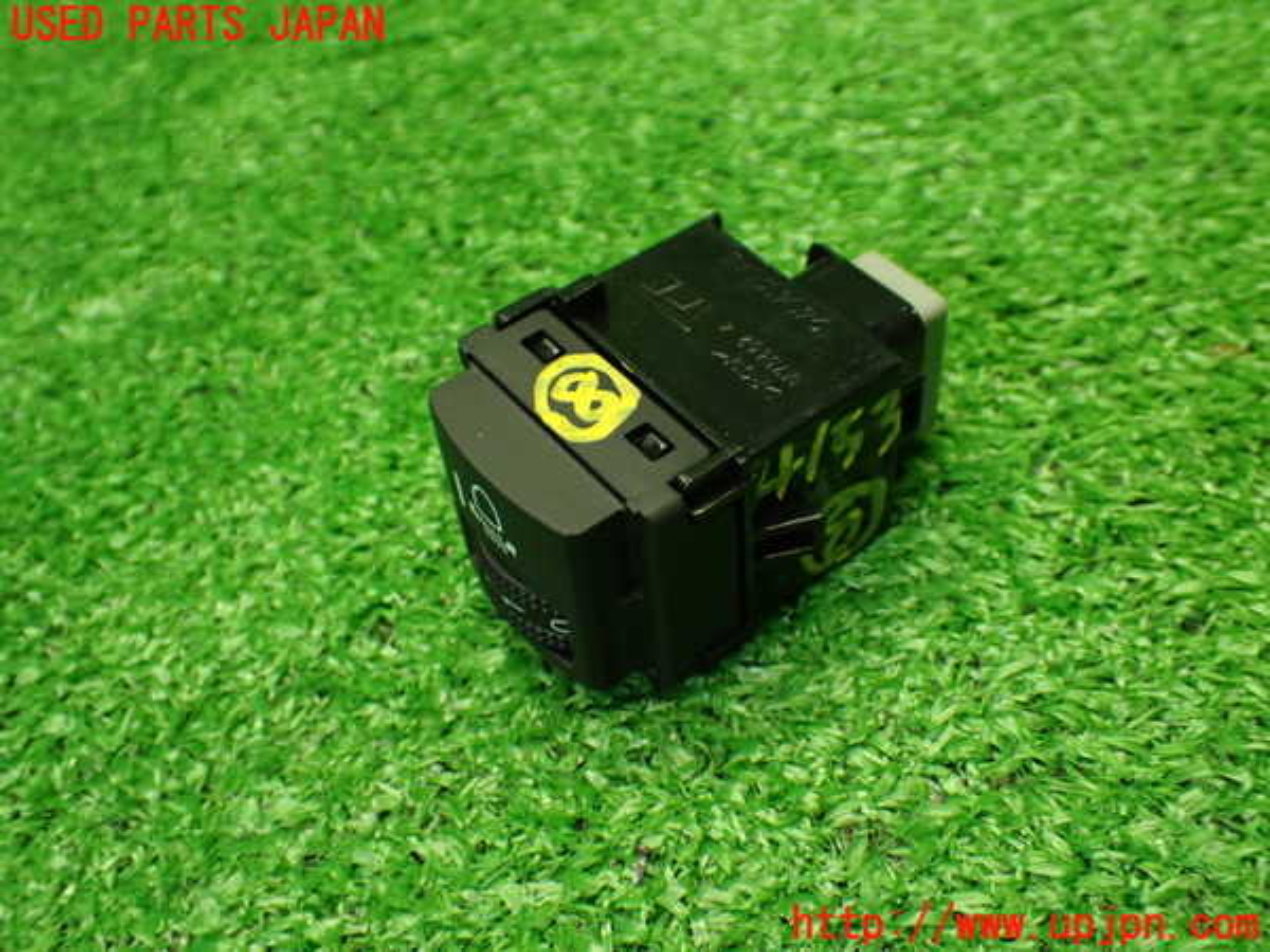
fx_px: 1394
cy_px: 476
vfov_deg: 37.7
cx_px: 635
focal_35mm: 38
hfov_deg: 49.0
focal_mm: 6.83
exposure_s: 1/100
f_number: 2.7
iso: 800
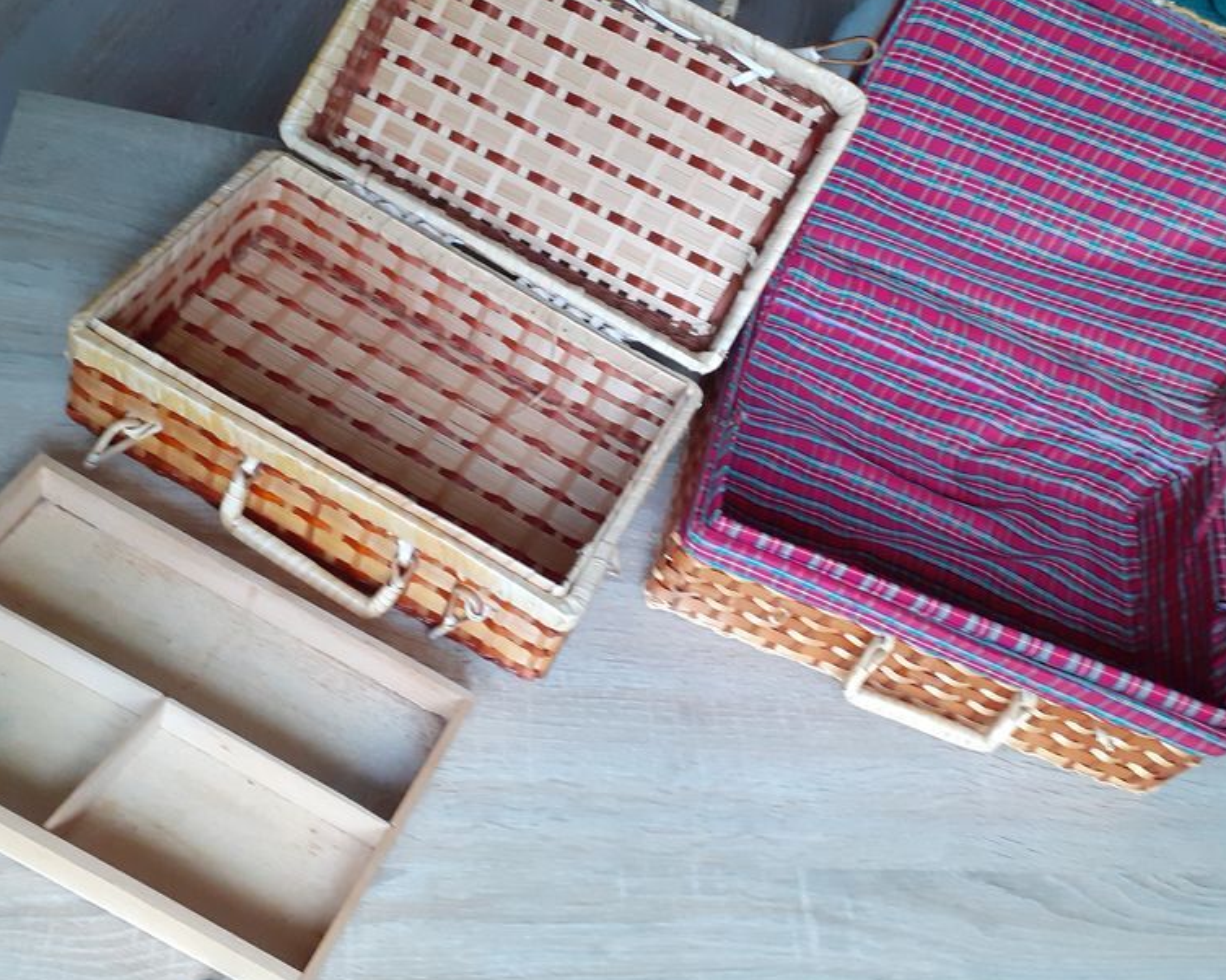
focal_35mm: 35
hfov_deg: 51.5
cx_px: 627
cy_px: 413
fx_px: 1270
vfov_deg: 42.1
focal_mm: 3.6
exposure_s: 1/25
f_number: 1.9
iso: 200
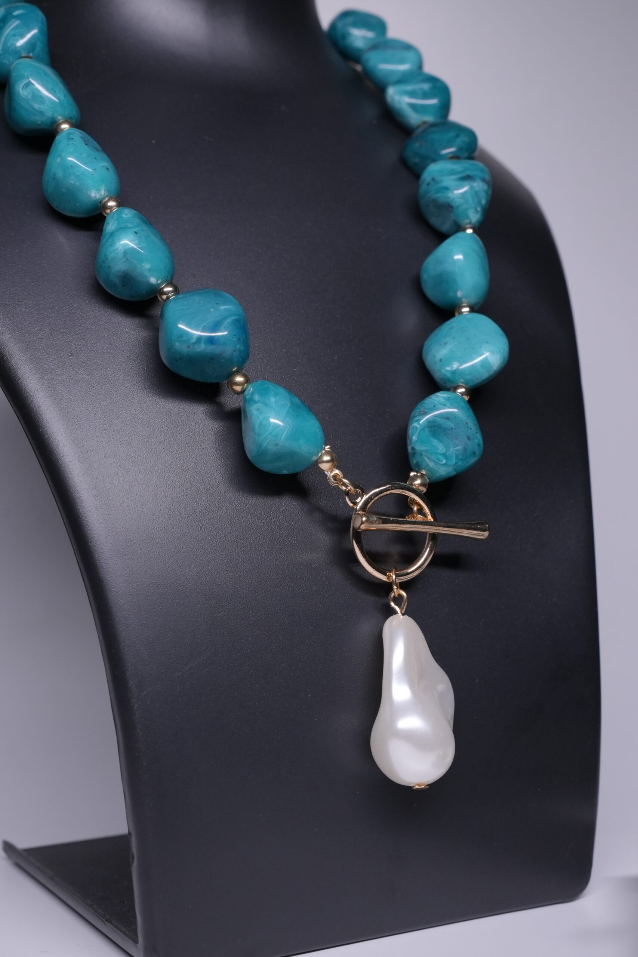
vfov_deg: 38.2
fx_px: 1382
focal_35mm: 52
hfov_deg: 26.0
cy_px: 478
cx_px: 319
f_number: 9
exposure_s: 1/160
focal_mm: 35
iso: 1250
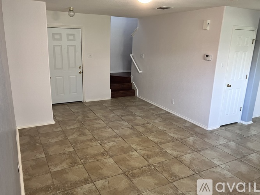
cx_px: 130
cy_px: 98
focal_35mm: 28
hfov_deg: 63.5
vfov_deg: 49.7
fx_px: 210
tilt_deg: -15.3
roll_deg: -1.4
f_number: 1.8
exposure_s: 1/60
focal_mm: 3.99
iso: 160
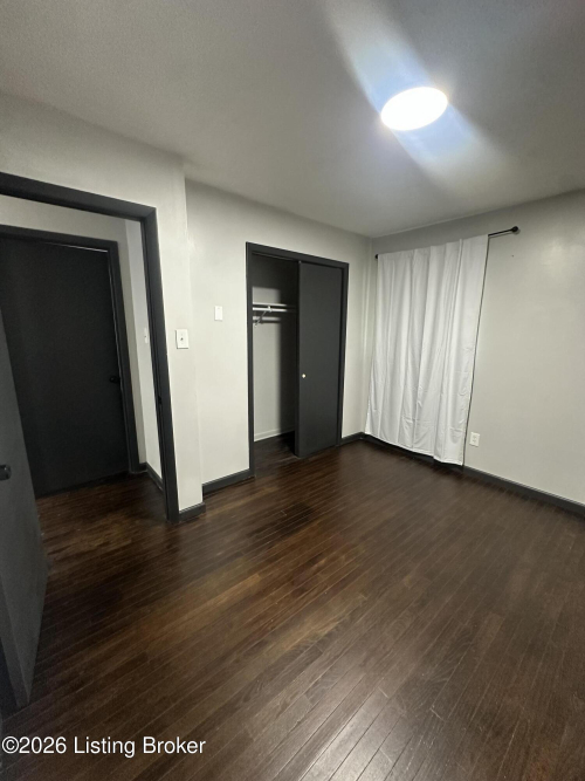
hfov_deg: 85.7
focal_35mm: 14
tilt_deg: -8.8
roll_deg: -0.3
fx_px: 316
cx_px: 292
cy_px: 390
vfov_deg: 102.1
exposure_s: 1/60
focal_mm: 2.22
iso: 500
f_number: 2.2
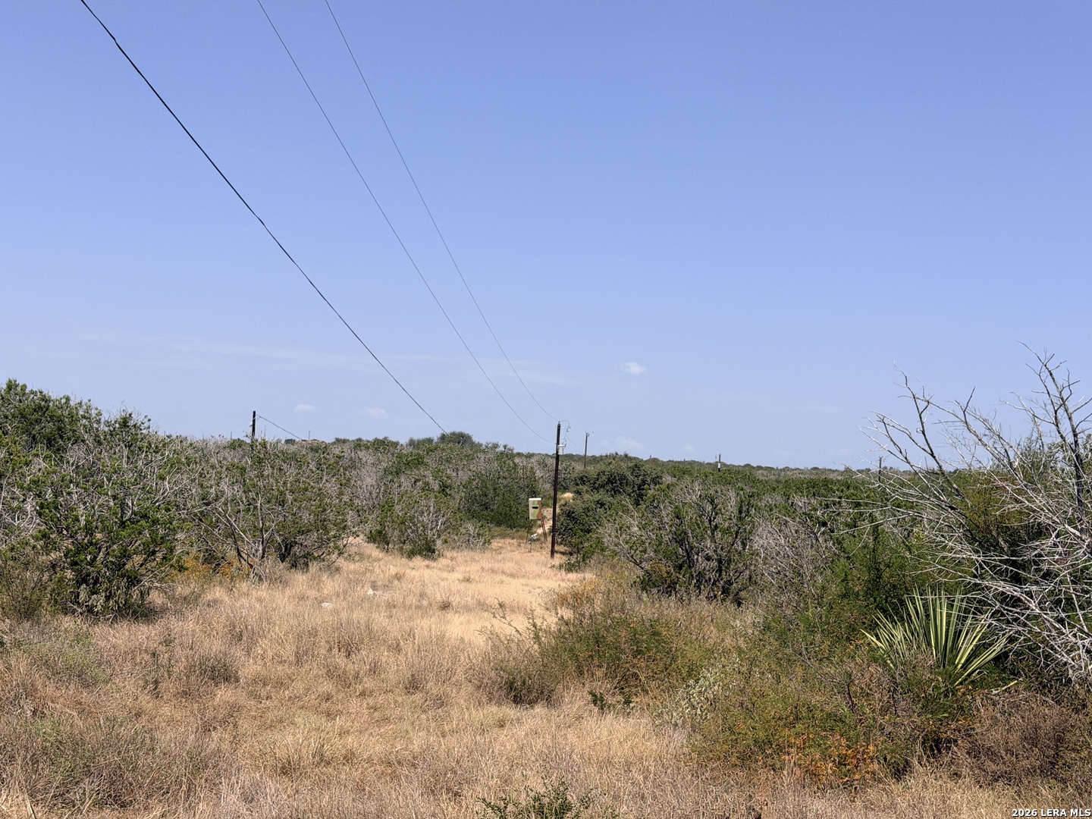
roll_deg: -1.1
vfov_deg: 30.3
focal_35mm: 48
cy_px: 410
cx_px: 546
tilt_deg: +3.5
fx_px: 1514
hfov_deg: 39.7
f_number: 1.78
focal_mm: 6.76
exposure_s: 1/7874
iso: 80
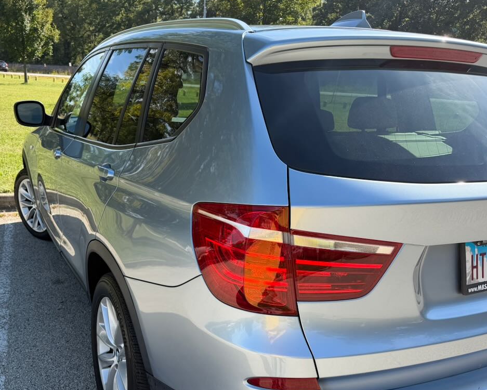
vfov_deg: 45.4
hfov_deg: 55.0
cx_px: 183
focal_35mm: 32
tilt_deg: -18.1
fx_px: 461
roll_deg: -2.4
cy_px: 243
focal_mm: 6.76
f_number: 1.78
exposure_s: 1/1653
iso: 80
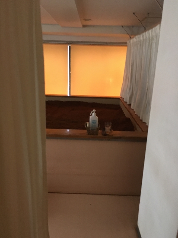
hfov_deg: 48.2
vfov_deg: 61.7
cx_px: 89
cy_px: 119
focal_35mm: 29
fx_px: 199
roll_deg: -2.9
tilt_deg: -22.4
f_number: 2.2
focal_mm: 4.15
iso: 200
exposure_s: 1/20
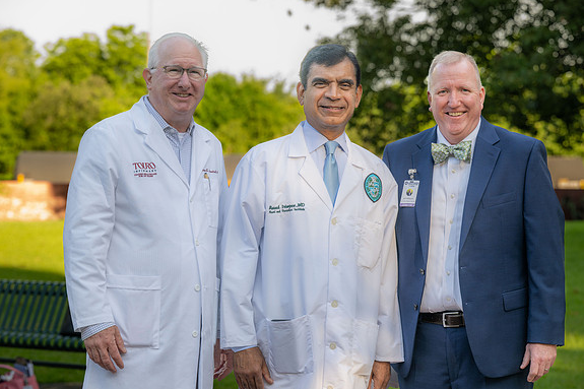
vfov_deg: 11.8
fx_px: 1881
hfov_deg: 17.6
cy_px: 194
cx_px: 290
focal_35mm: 116
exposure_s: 1/160
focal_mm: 115
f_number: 5.6
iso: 280
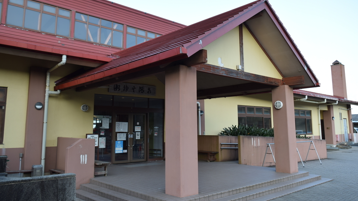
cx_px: 179
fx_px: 304
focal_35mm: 32
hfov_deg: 61.0
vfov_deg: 36.6
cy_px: 85
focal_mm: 20
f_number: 6.3
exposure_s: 1/50
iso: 100
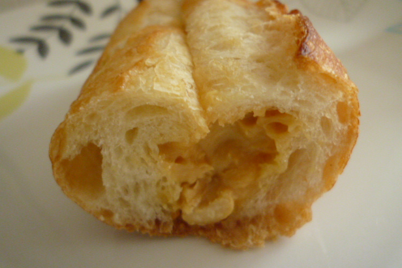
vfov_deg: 47.8
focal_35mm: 27
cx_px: 200
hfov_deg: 67.4
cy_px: 116
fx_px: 302
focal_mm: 4.4
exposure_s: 1/25
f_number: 2.8
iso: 400
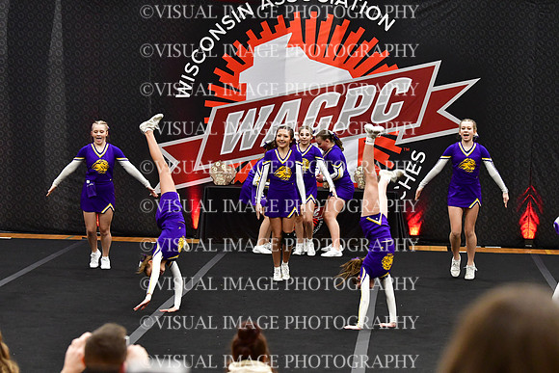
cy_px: 186
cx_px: 280
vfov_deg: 10.6
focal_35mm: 129
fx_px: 2003
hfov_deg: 15.9
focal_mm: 86
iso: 5000
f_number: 3.5
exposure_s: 1/500
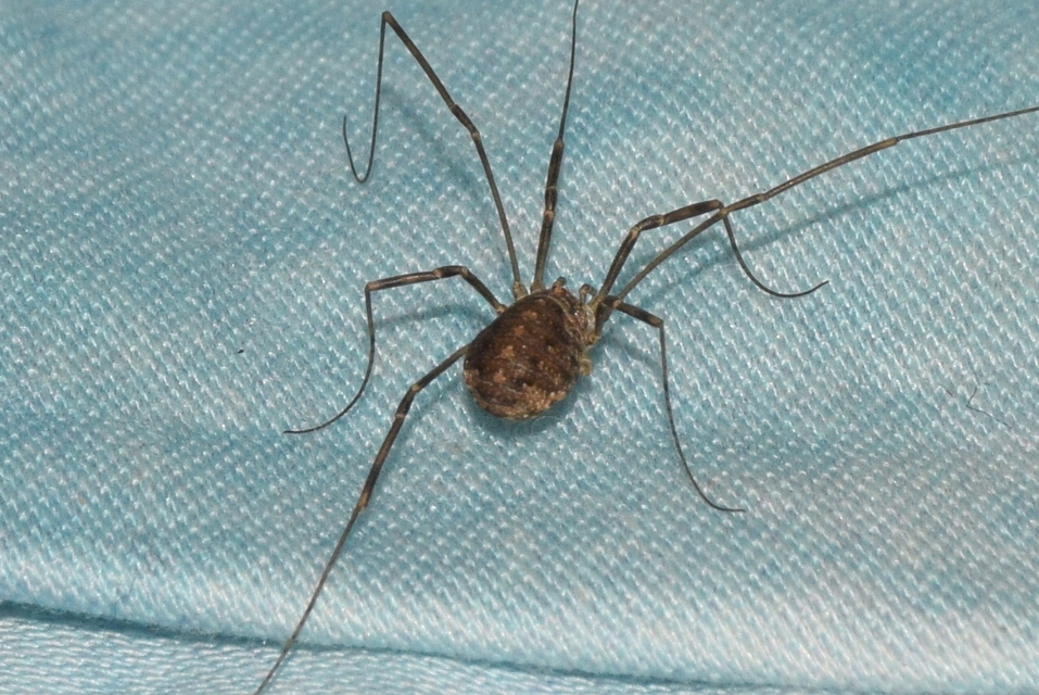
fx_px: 6066
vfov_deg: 6.6
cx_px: 520
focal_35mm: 210
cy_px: 348
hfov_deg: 9.8
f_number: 16
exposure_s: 1/160
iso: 400
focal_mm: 140
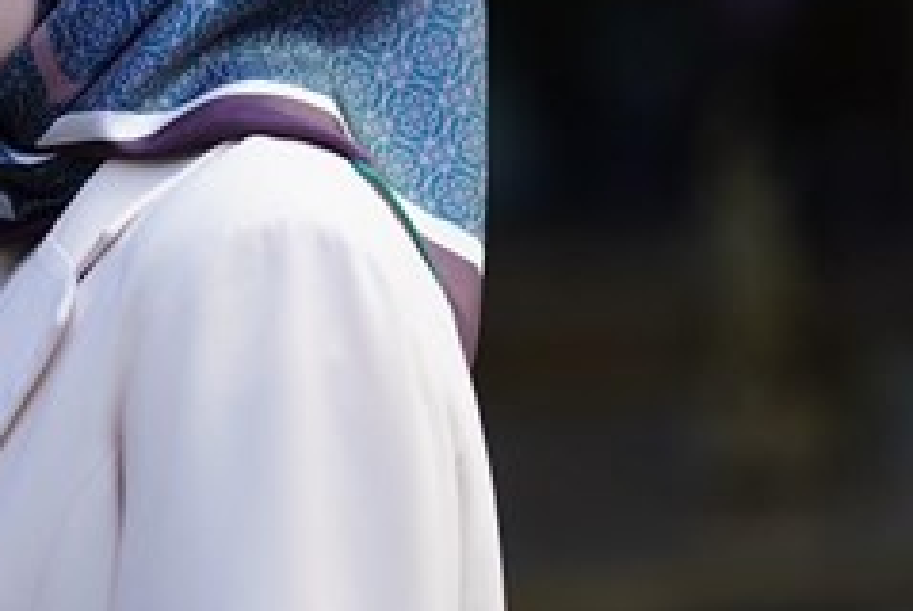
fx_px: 5408
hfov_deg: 9.6
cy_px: -8
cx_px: 214
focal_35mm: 213
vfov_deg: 6.4
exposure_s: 1/640
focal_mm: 85
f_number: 1.4
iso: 100
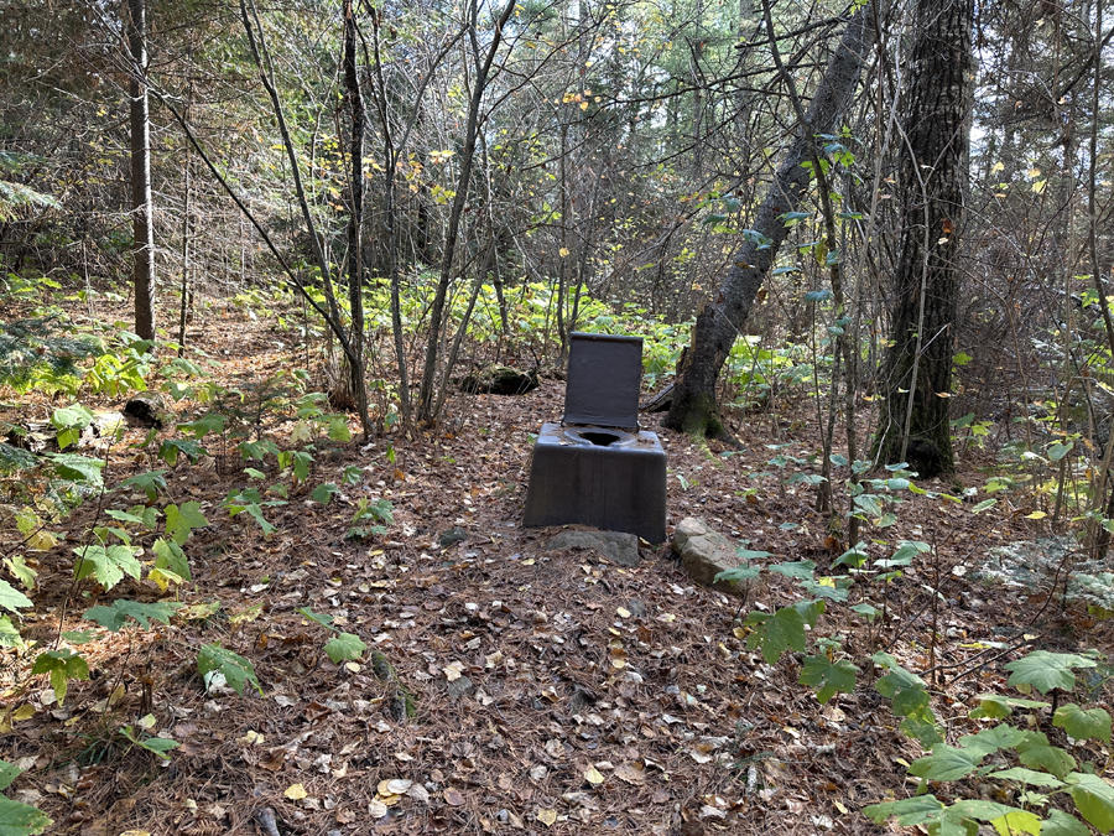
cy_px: 418
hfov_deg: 71.6
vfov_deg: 56.8
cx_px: 557
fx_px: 772
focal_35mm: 24
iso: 80
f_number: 1.78
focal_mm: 6.86
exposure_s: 1/121
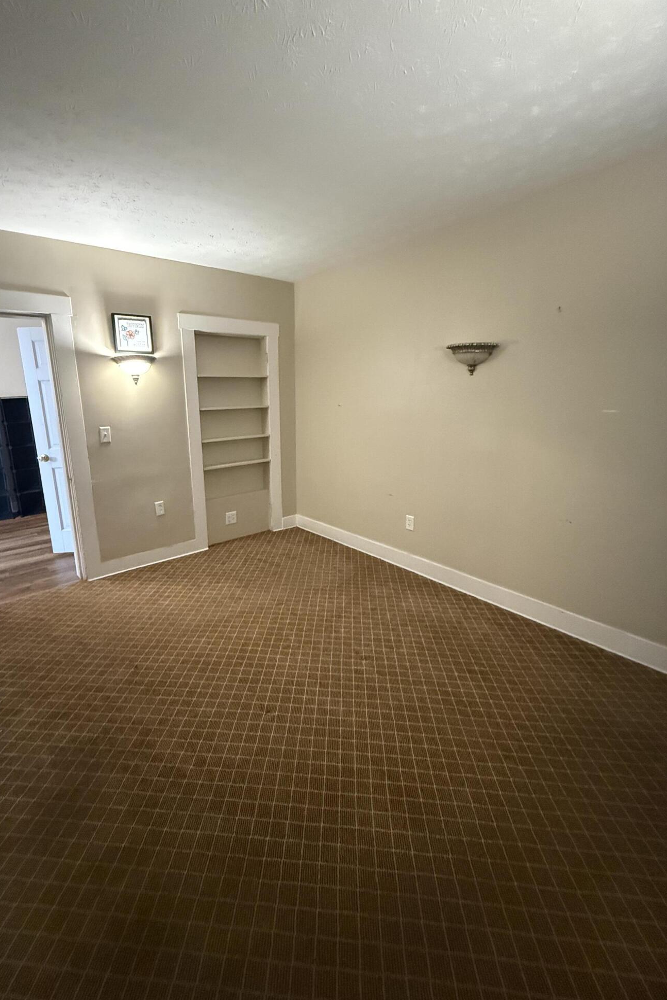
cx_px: 285
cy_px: 486
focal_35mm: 15
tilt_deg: -11.1
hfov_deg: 76.9
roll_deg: +0.9
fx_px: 417
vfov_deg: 100.4
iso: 1250
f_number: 2.2
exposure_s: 1/60
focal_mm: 2.22
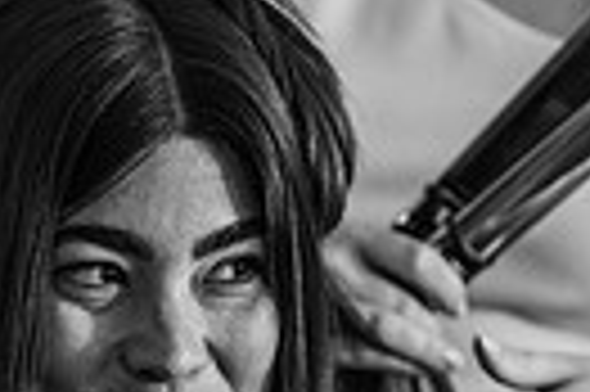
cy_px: 212
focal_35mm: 375
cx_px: -68
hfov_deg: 5.5
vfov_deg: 3.7
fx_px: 6138
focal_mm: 85
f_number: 1.8
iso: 640
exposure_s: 1/200
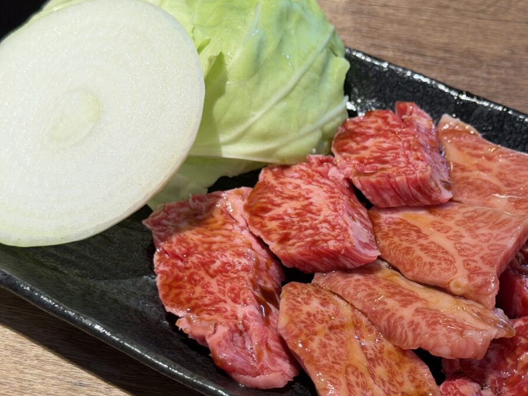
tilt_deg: -46.3
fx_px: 1037
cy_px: 252
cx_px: 360
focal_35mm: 68
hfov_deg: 28.3
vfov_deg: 21.6
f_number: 1.78
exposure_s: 1/60
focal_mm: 6.76
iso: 125
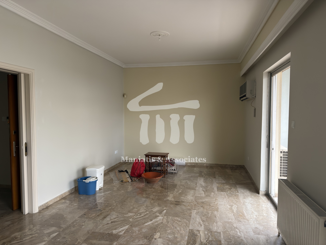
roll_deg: -0.1
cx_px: 163
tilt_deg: -2.8
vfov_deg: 56.8
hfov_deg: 71.6
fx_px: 226
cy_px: 122
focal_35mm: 24
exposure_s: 1/61
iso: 125
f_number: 1.78
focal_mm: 6.76
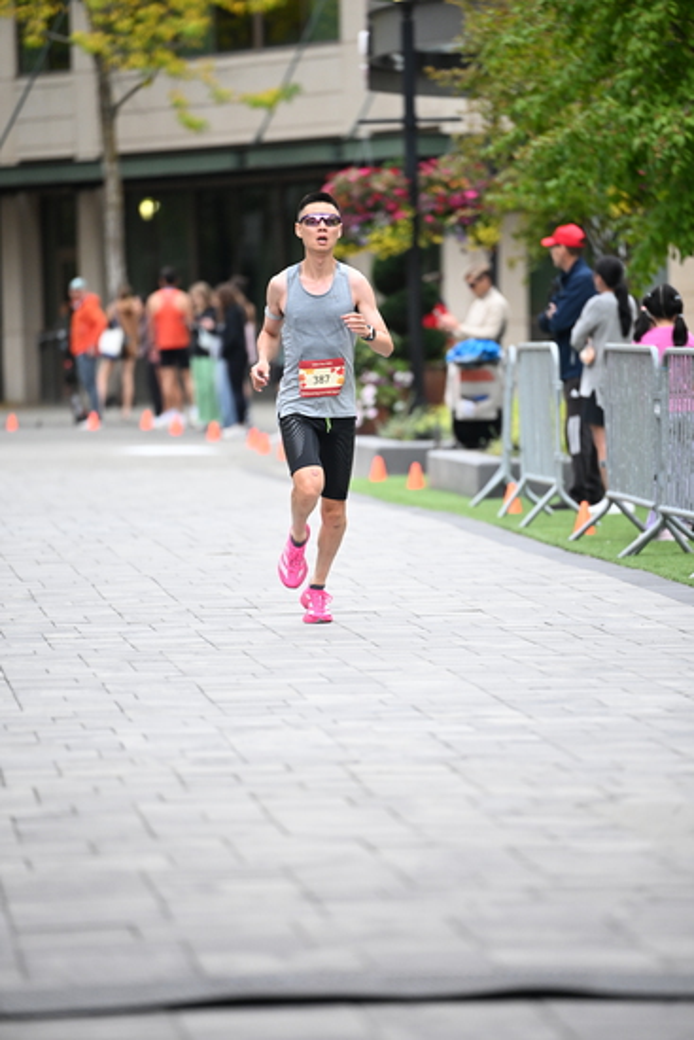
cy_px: 520
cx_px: 347
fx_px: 5779
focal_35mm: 200
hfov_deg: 6.9
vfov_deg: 10.3
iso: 1600
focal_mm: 200
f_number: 2.8
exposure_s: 1/800
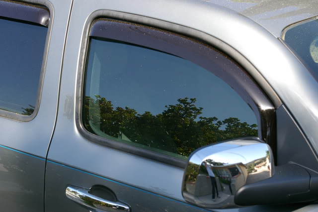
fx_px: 530
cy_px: 106
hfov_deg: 33.4
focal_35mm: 60
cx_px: 159
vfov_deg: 22.6
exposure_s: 1/125
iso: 200
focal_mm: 40
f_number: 7.1
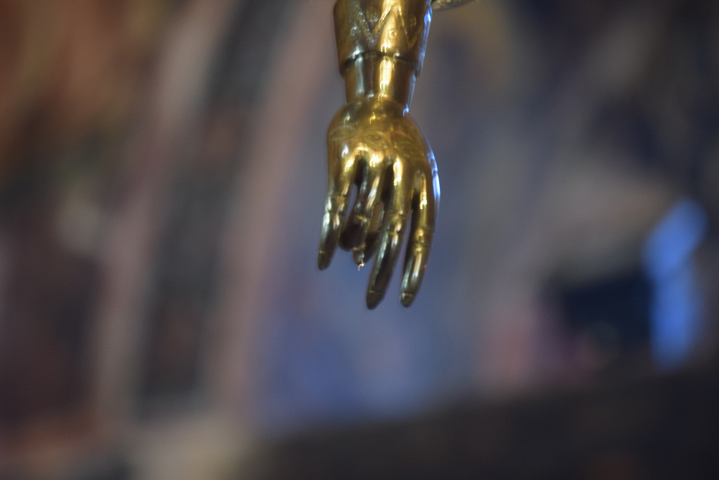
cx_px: 360
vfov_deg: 5.9
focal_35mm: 232
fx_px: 4645
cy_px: 240
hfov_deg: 8.9
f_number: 5.3
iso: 1600
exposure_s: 1/5
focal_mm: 155
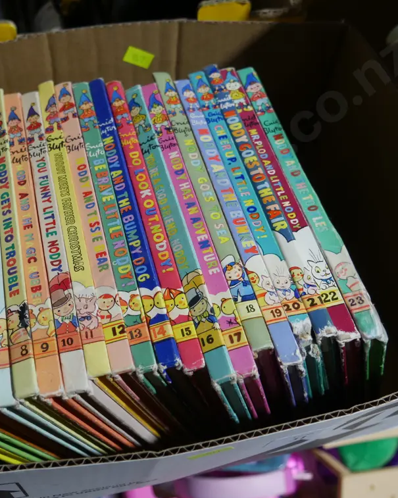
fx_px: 545
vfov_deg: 49.1
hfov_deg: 39.7
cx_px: 137
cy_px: 252
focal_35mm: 37
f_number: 3.5
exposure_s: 1/60
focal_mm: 14
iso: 250
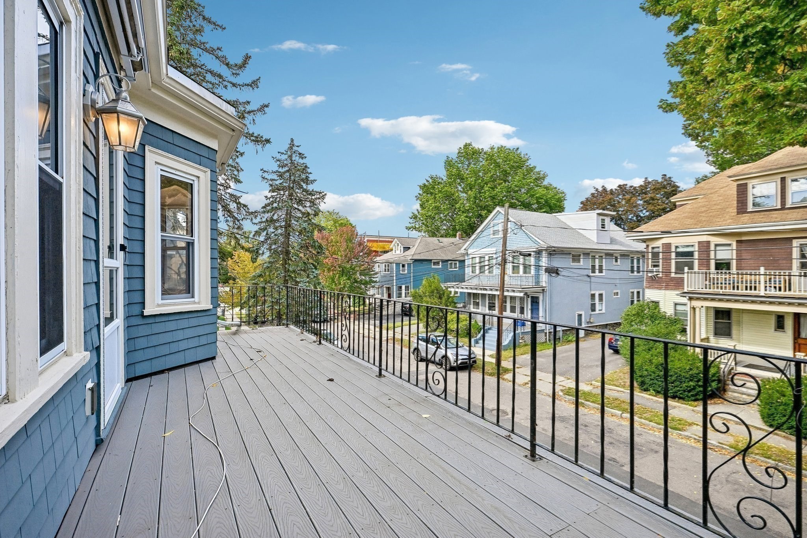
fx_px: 359
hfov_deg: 96.7
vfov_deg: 73.7
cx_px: 404
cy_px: 269
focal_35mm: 16
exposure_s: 1/640
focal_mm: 16
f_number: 8
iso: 400
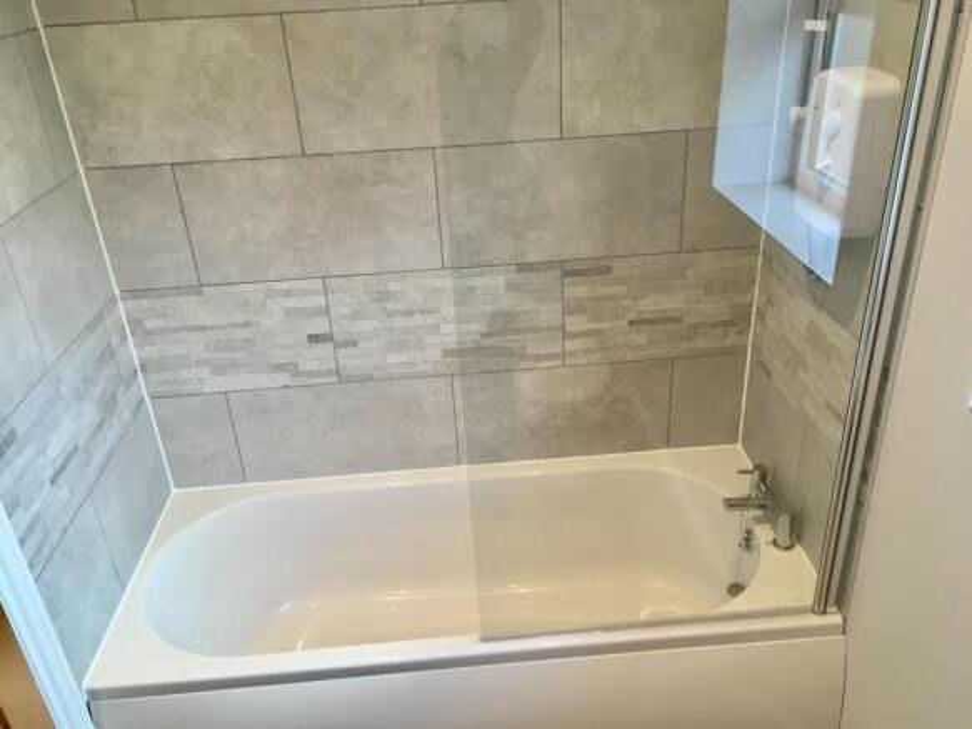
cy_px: 364
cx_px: 486
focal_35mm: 29
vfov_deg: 48.2
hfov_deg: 61.7
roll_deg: +3.9
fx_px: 814
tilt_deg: -29.8
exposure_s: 1/33
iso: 32
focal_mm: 4.15
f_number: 2.2
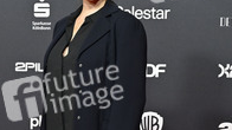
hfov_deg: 19.3
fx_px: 682
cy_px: 152
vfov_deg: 10.7
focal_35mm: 111
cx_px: 97
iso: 1000
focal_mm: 52
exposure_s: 1/200
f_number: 5
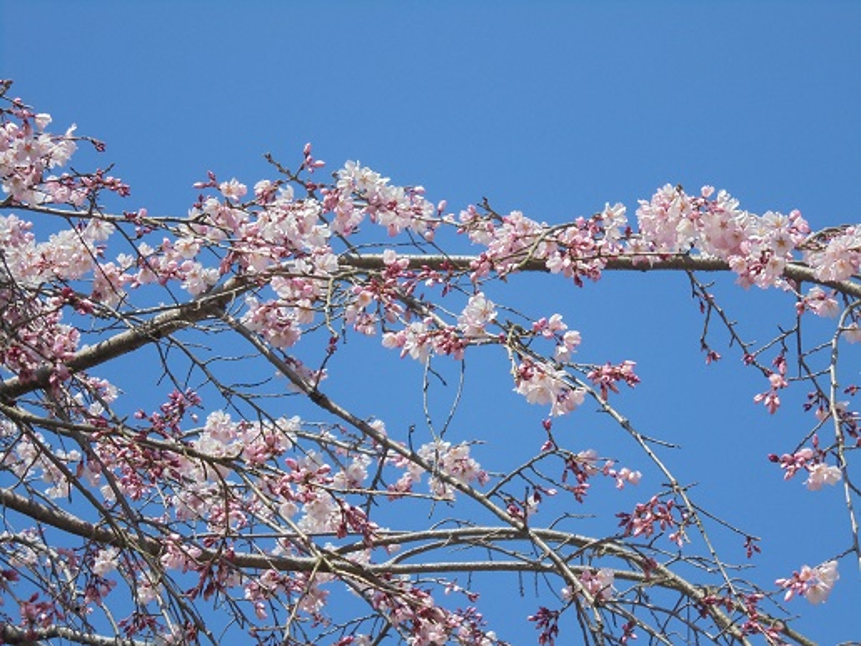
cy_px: 323
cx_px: 430
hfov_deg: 20.9
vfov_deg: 15.7
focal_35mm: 94
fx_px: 2338
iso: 100
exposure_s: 1/800
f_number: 4.7
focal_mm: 16.9
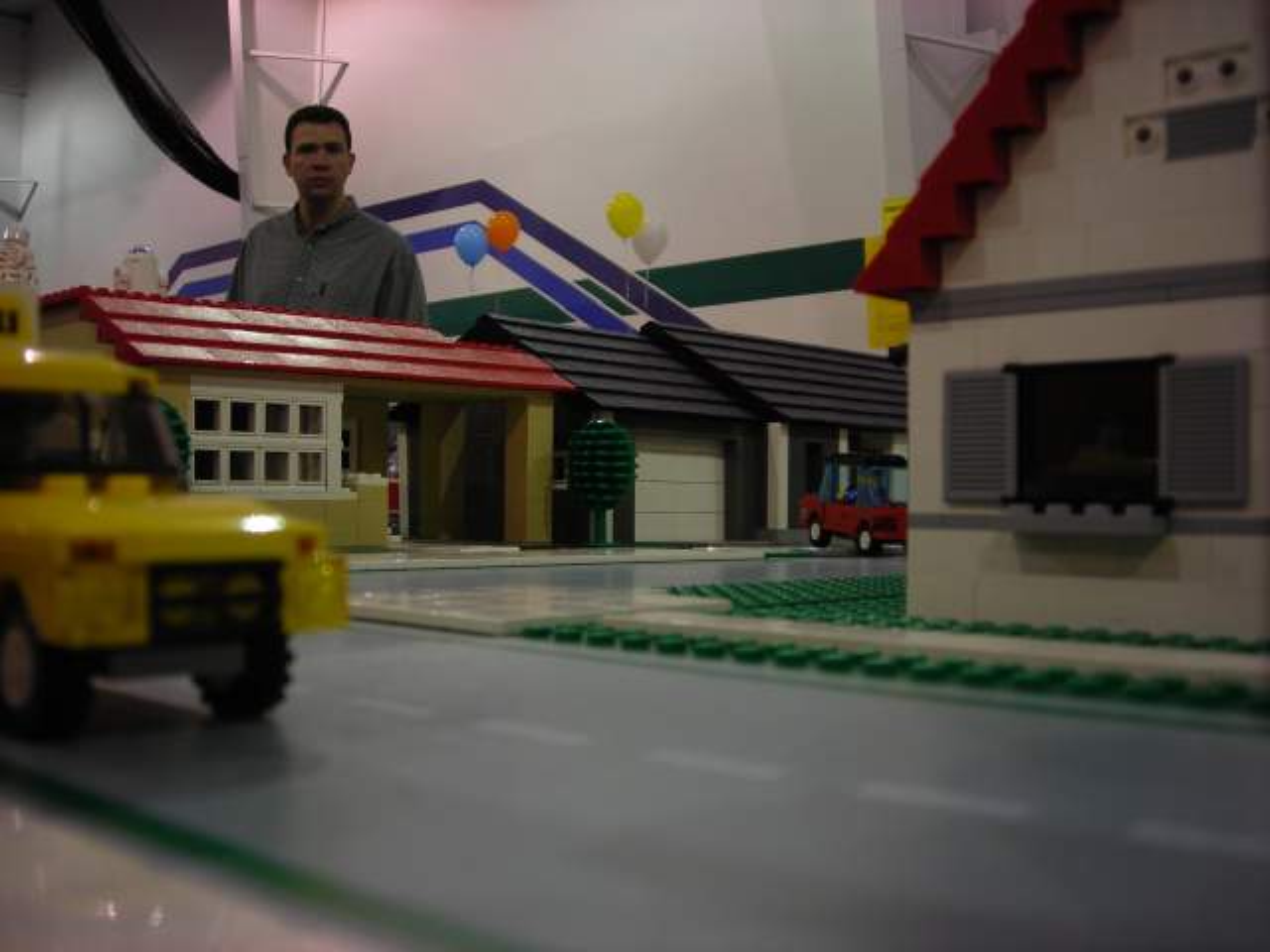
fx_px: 1394
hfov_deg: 49.0
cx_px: 635
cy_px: 476
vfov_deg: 37.7
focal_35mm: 38
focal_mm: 6.3
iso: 50
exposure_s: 1/16.1
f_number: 3.2
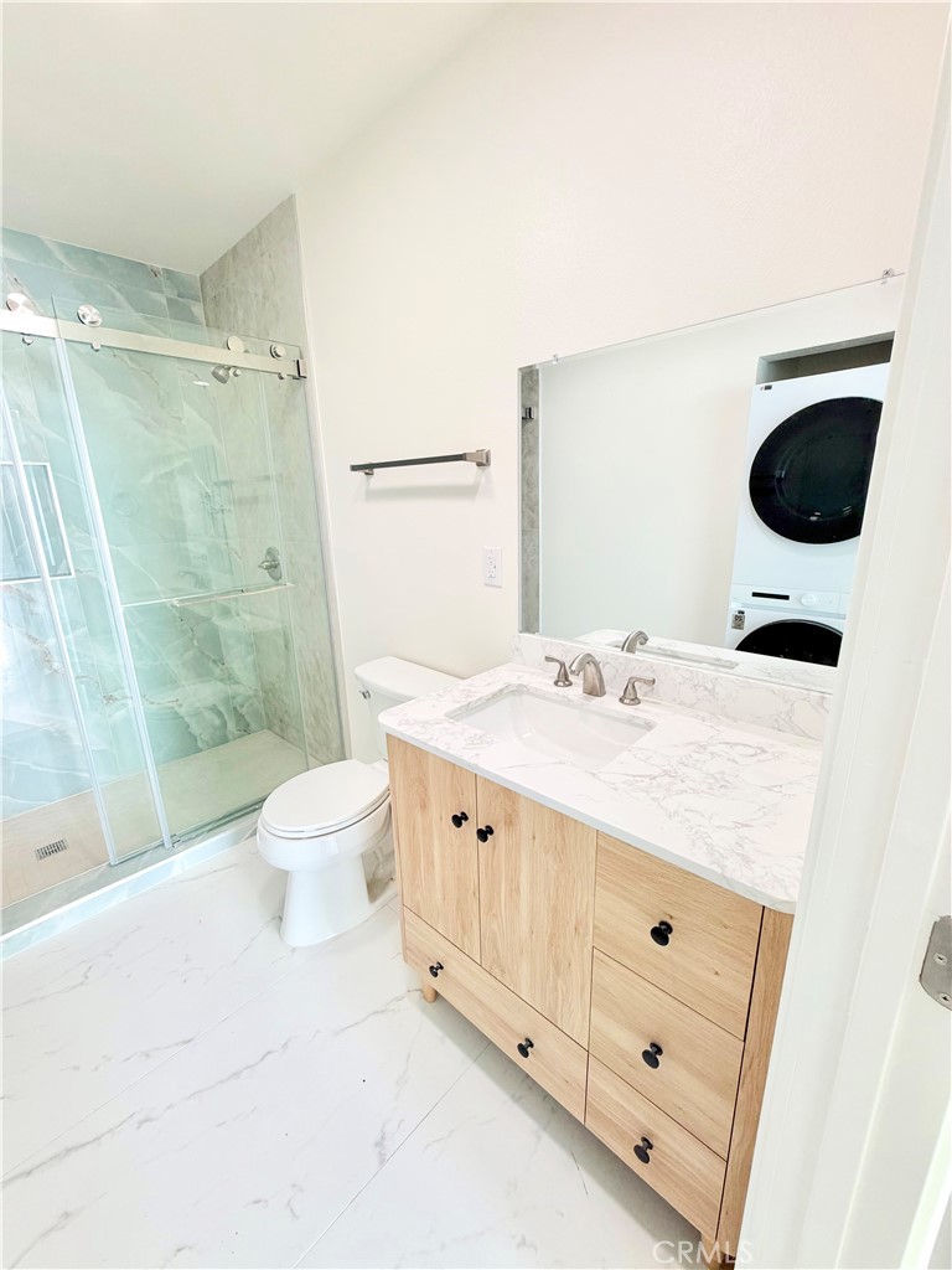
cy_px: 635
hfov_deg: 85.7
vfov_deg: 102.1
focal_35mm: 14
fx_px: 513
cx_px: 476
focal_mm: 2.22
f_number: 2.2
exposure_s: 1/120
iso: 125
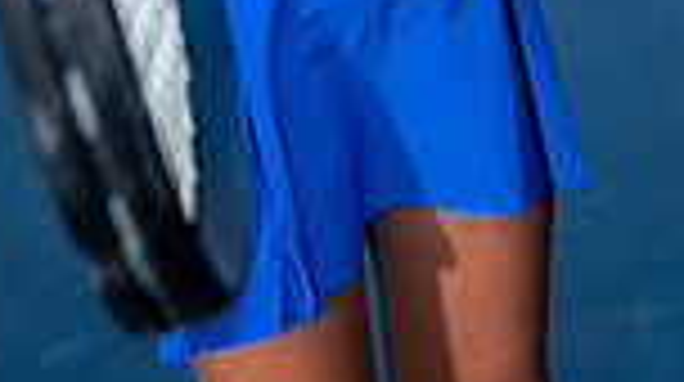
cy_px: -526
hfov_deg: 14.4
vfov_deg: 7.6
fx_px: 2699
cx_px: 176
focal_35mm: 149
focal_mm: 48
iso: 100
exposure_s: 1/250
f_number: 8
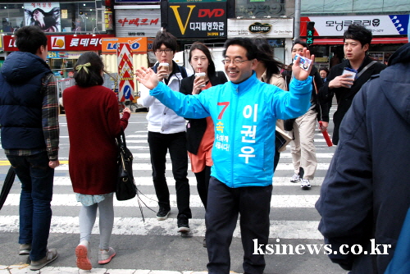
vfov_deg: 36.9
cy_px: 137
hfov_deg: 53.1
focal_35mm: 36
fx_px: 410
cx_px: 205
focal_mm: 24
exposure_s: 1/500
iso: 800
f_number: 11
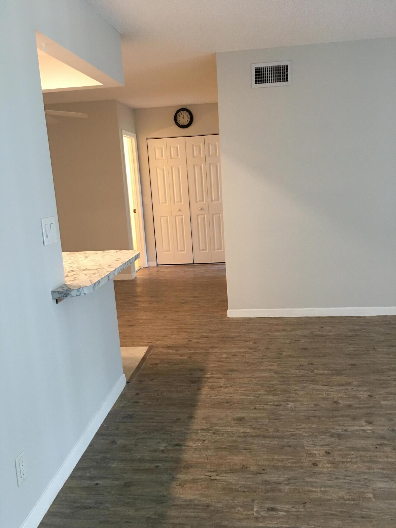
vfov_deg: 61.7
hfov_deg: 48.2
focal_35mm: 29
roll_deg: +3.0
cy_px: 264
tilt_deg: -9.2
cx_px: 198
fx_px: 442
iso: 50
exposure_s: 1/15
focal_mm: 4.15
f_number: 2.2
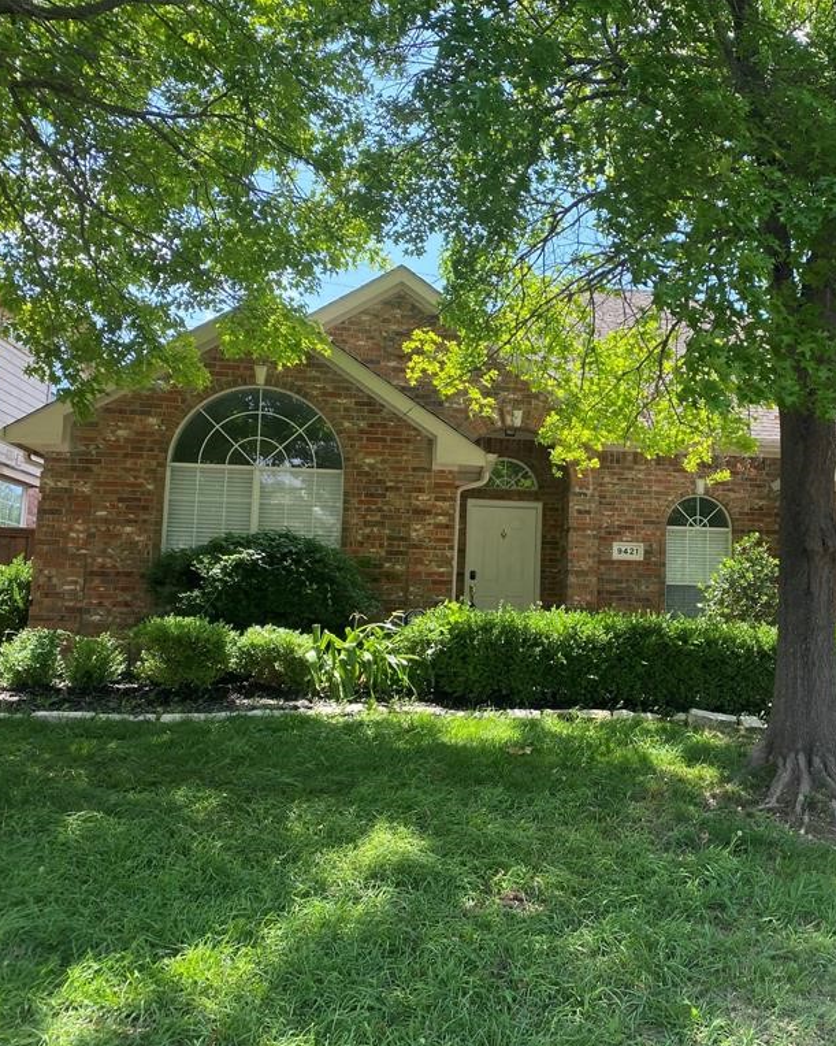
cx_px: 643
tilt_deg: +6.1
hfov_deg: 41.8
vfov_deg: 52.8
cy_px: 524
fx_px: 1052
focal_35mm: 34
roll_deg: -0.7
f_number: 1.8
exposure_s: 1/571
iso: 32
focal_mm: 4.25
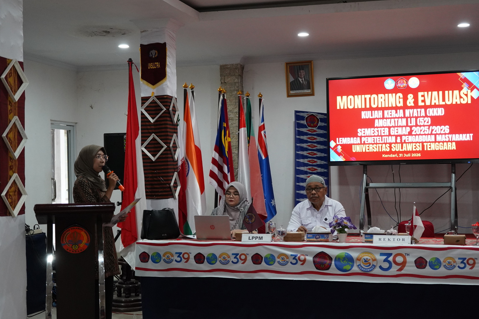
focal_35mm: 53
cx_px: 245
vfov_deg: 25.5
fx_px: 705
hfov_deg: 37.5
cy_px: 157
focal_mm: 50
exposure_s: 1/160
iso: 5000
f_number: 4.5
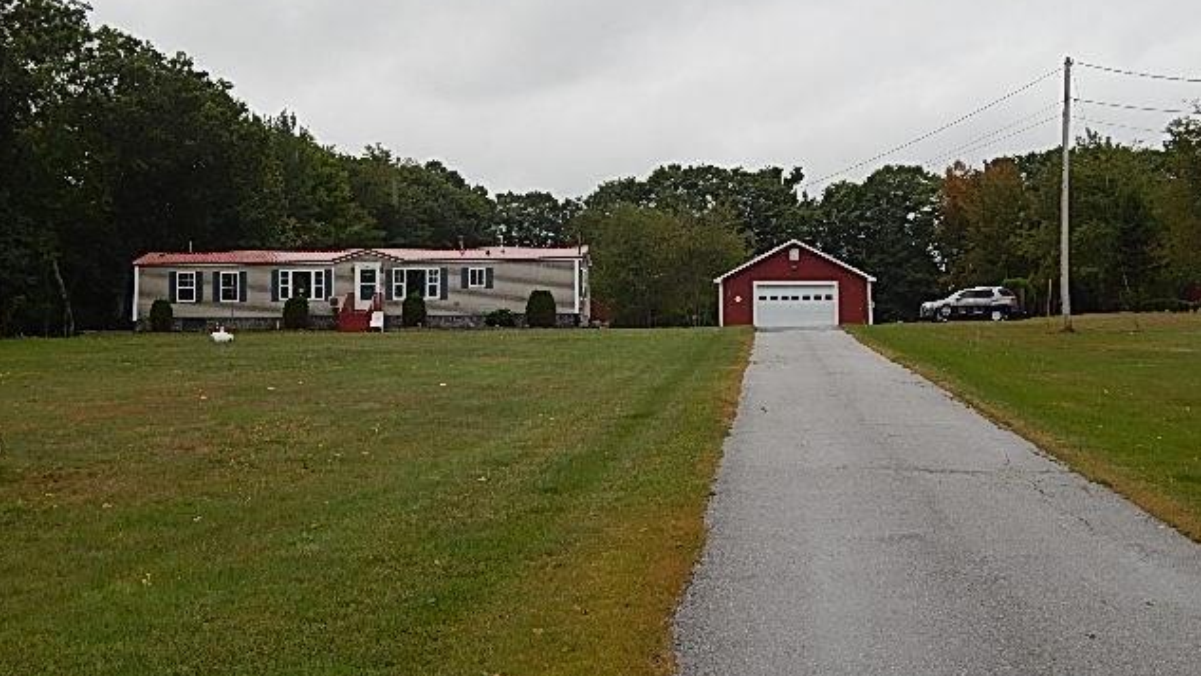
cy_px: 249
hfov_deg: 38.5
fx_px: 1720
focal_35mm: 54
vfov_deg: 22.2
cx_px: 601
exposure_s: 1/400
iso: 125
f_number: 3.7
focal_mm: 8.6
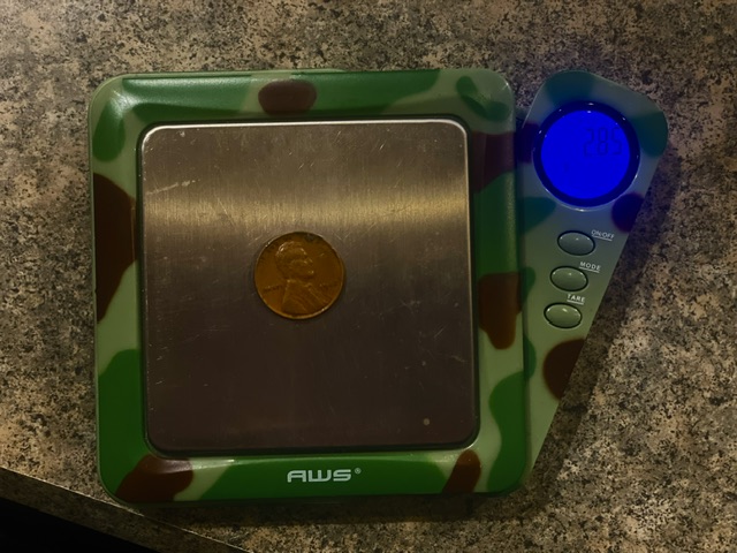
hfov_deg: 36.8
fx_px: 1107
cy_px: 276
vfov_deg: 28.0
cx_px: 368
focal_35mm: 52
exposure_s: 1/30
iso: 400
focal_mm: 6
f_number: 2
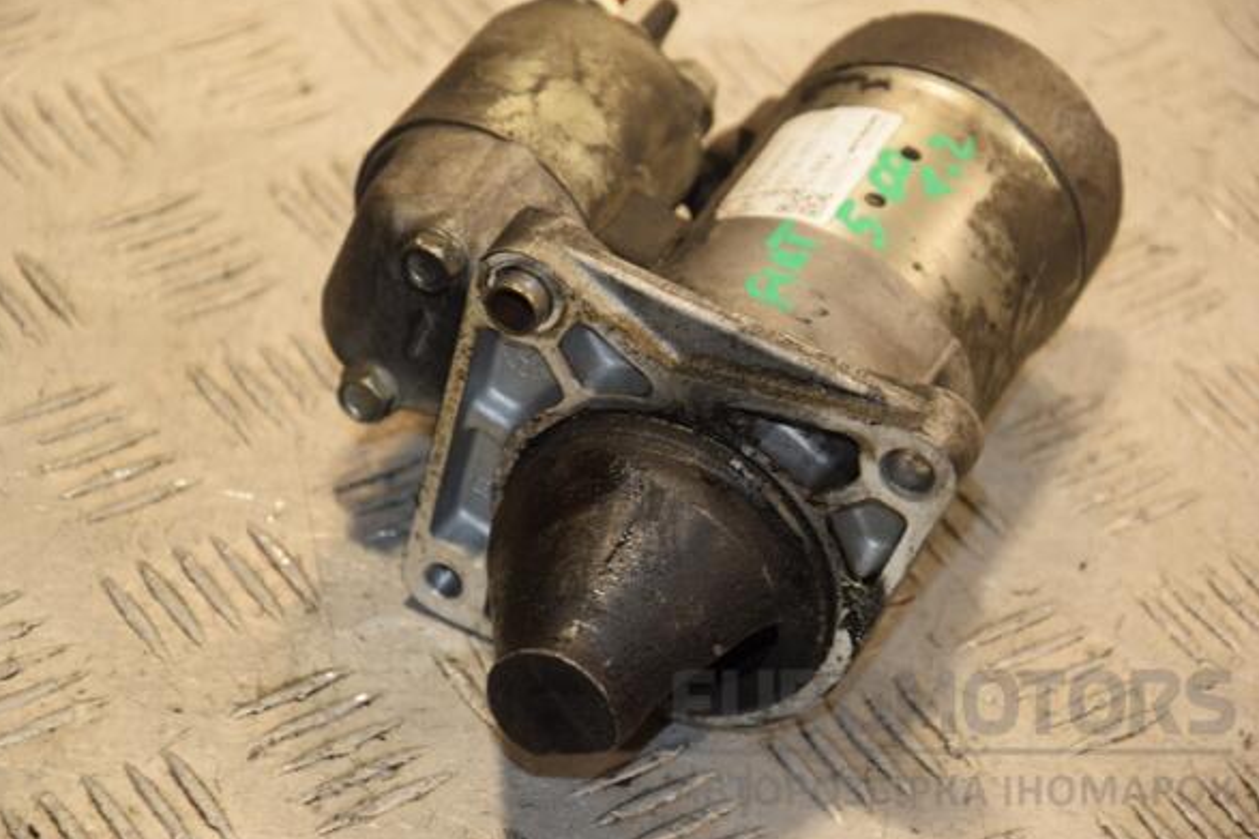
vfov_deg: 9.9
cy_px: 416
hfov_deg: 14.9
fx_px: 4825
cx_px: 633
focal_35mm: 138
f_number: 5.6
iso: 800
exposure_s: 1/125
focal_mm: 90
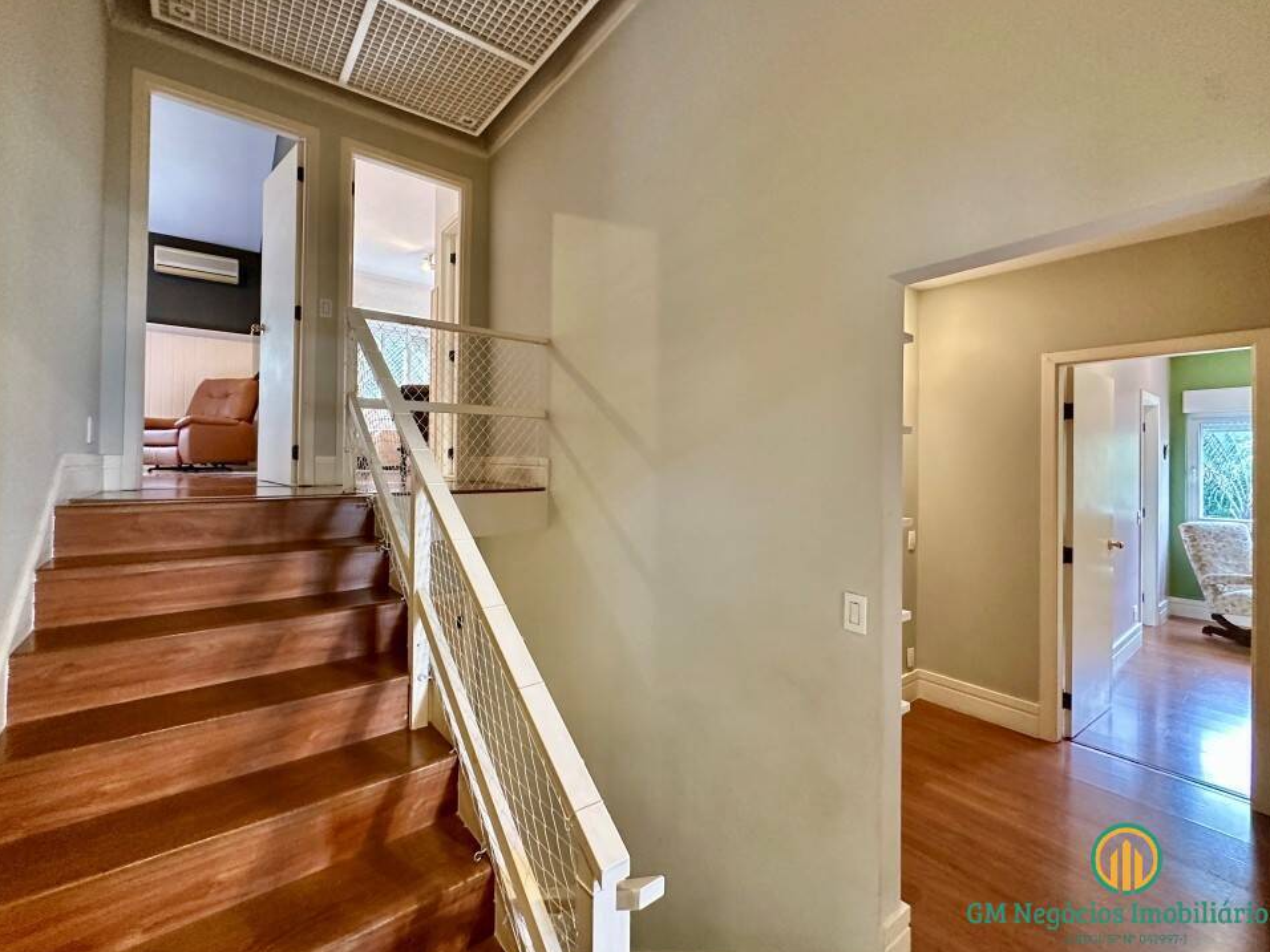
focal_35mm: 15
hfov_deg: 98.2
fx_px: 550
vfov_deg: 81.7
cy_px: 455
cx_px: 630
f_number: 2.2
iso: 400
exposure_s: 1/60
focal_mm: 2.22
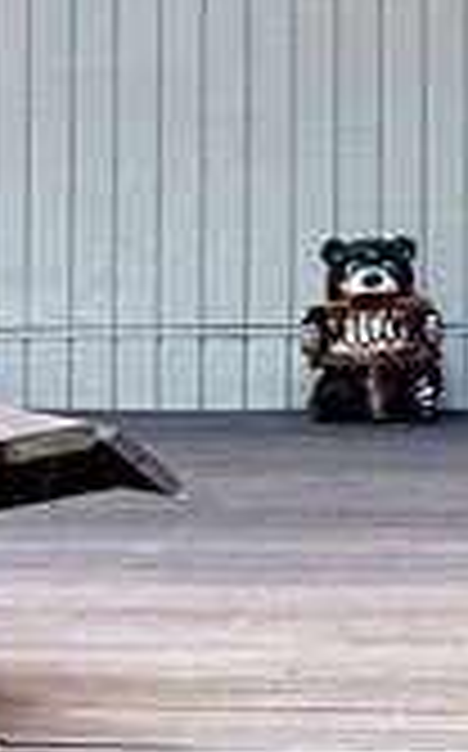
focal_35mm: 244
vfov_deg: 8.5
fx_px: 4992
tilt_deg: +1.0
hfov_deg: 5.2
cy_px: -203
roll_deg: +0.1
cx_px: 1238
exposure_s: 1/266
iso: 100
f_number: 1.78
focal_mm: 6.76
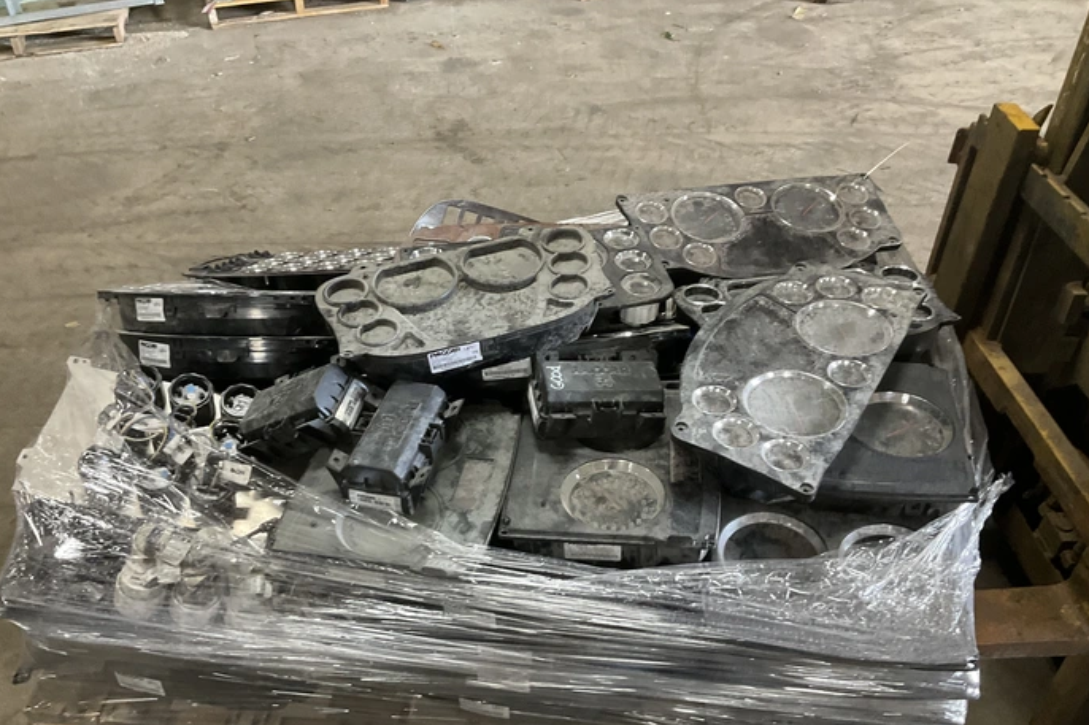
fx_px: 998
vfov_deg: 39.9
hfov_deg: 57.2
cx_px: 525
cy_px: 393
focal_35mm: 33
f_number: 1.8
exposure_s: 1/60
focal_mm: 3
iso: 250
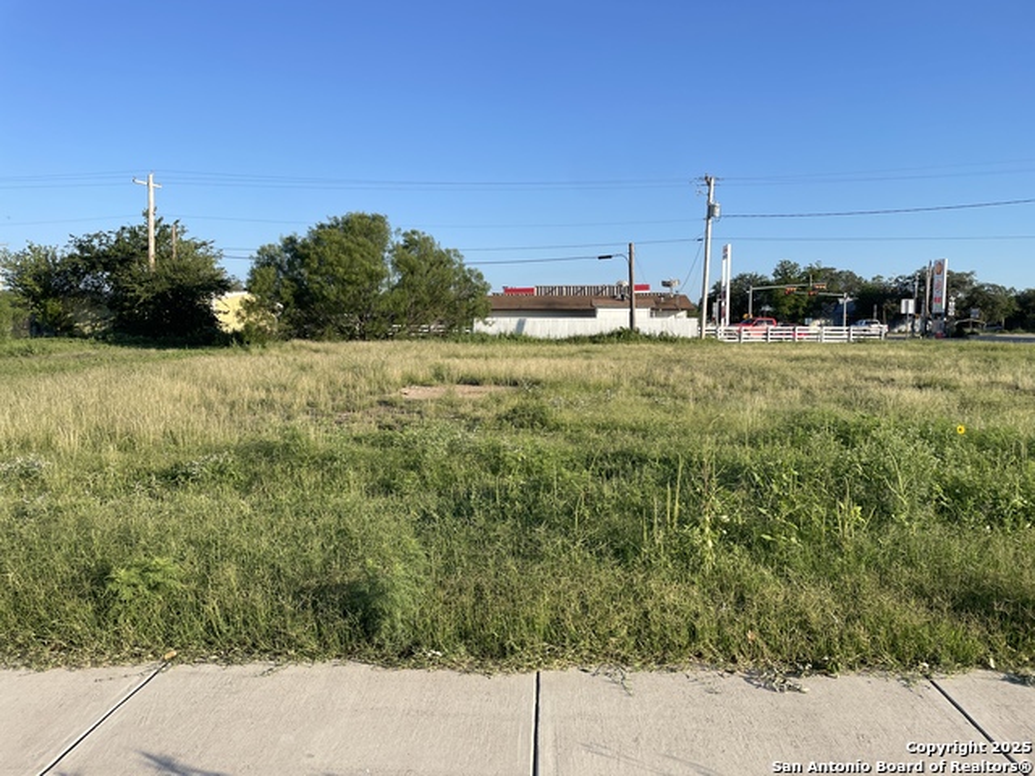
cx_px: 518
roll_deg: +0.3
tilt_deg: -3.8
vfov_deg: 53.1
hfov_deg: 67.3
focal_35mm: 26
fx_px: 777
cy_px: 388
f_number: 1.6
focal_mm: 4.2
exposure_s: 1/2353
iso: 32
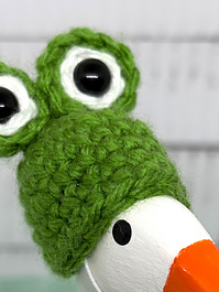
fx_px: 826
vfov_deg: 19.8
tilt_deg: -34.6
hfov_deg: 15.1
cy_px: 244
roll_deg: -1.8
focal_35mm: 98
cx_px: 110
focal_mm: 5.96
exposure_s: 1/60
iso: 32
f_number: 1.6
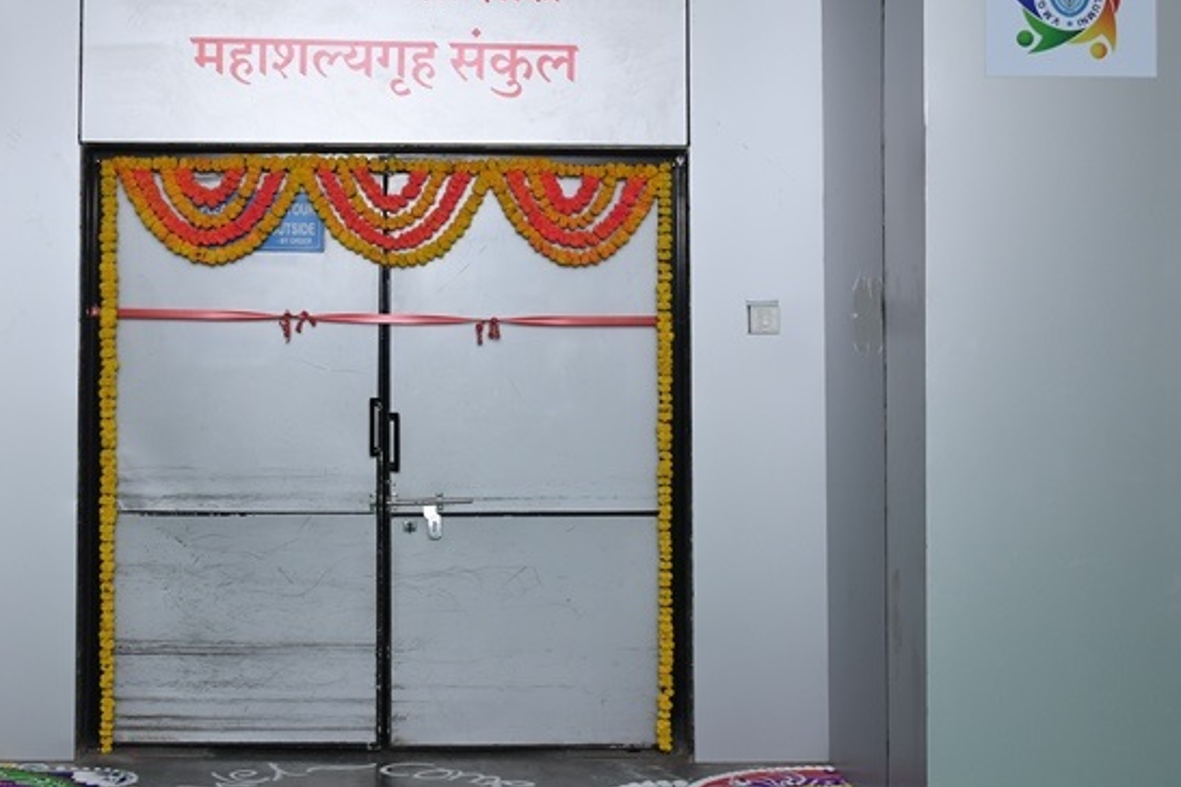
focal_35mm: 60
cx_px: 350
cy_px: 252
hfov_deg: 33.0
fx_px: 1968
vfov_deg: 22.5
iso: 640
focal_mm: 32
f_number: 6.3
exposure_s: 1/160
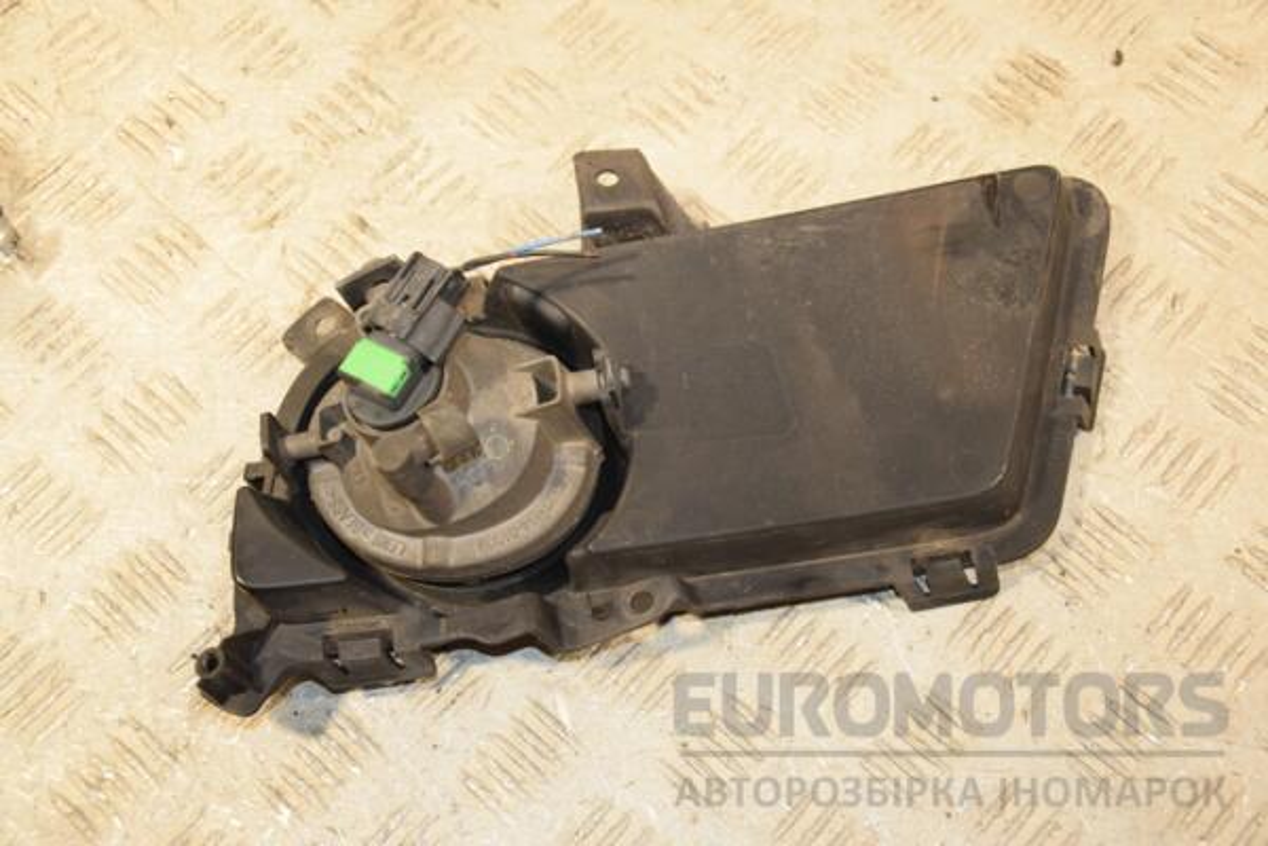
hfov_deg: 38.9
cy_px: 423
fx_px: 1796
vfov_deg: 26.5
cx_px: 634
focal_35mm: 51
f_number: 5
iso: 800
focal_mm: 34
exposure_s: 1/160
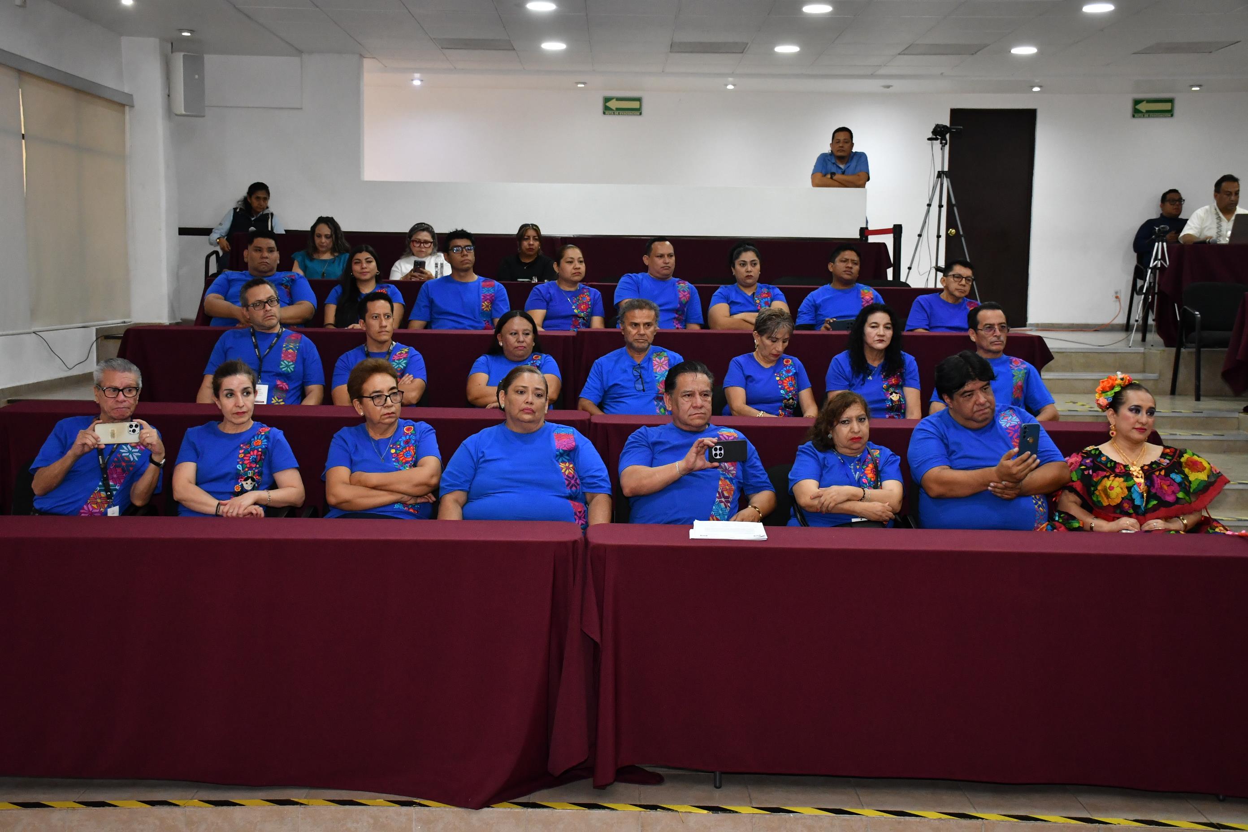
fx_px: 1560
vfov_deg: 29.9
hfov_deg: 43.6
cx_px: 624
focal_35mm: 45
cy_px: 416
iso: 1600
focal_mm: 30
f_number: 5.6
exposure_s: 1/100
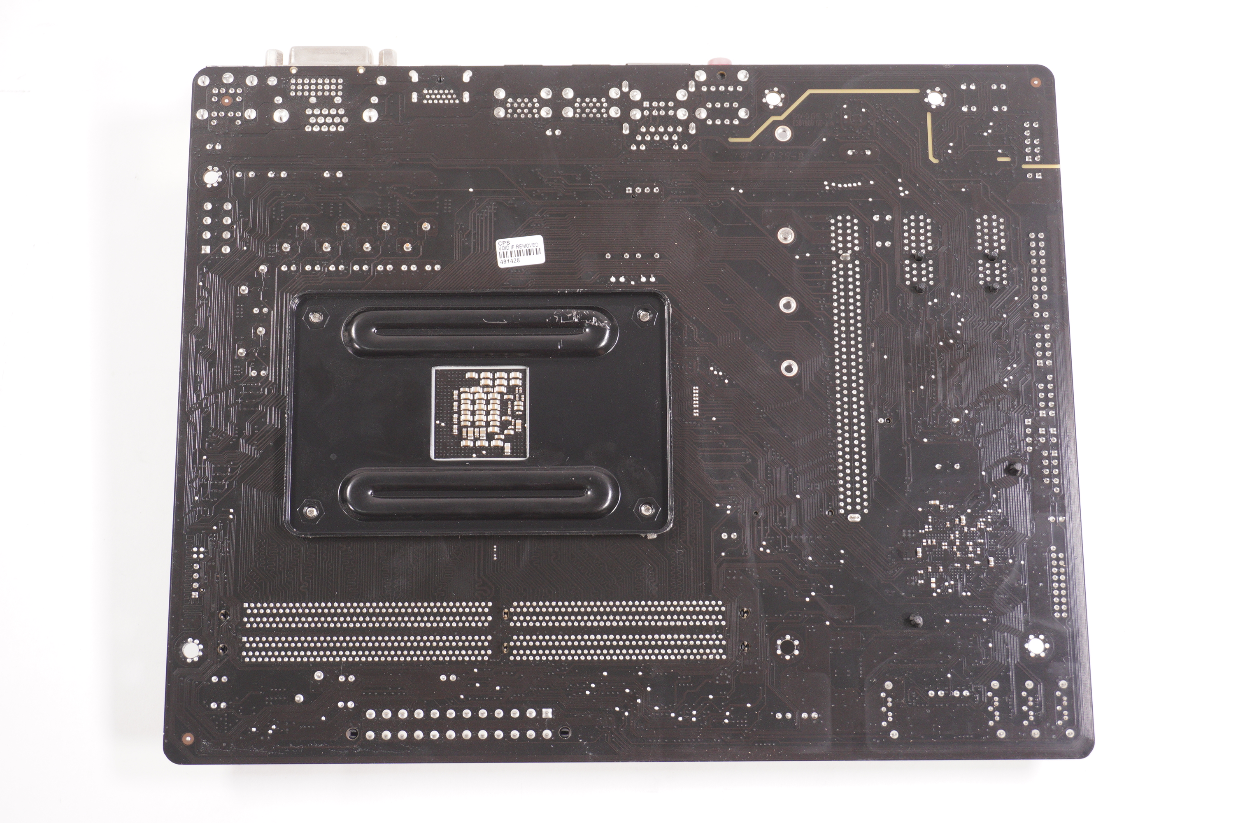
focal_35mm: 52
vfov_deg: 25.7
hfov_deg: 37.9
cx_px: 619
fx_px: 1804
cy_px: 412
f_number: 5.6
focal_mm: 35
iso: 500
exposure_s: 1/100
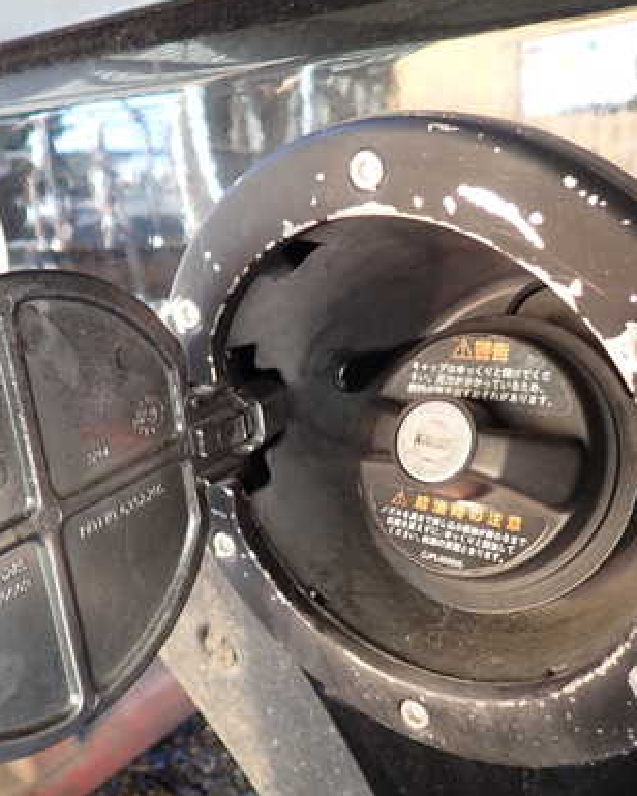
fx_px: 896
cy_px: 403
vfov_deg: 47.9
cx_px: 236
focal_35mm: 38
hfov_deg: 38.9
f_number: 2
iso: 125
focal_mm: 4.5
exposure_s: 1/60
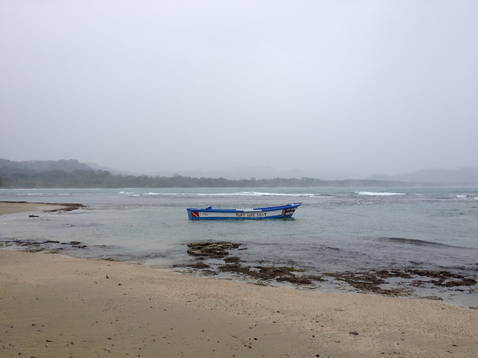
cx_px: 239
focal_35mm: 35
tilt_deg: -0.8
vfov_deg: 40.7
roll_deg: +0.5
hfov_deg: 52.6
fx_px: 483
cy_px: 179
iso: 50
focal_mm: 4.28
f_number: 2.4
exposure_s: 1/986
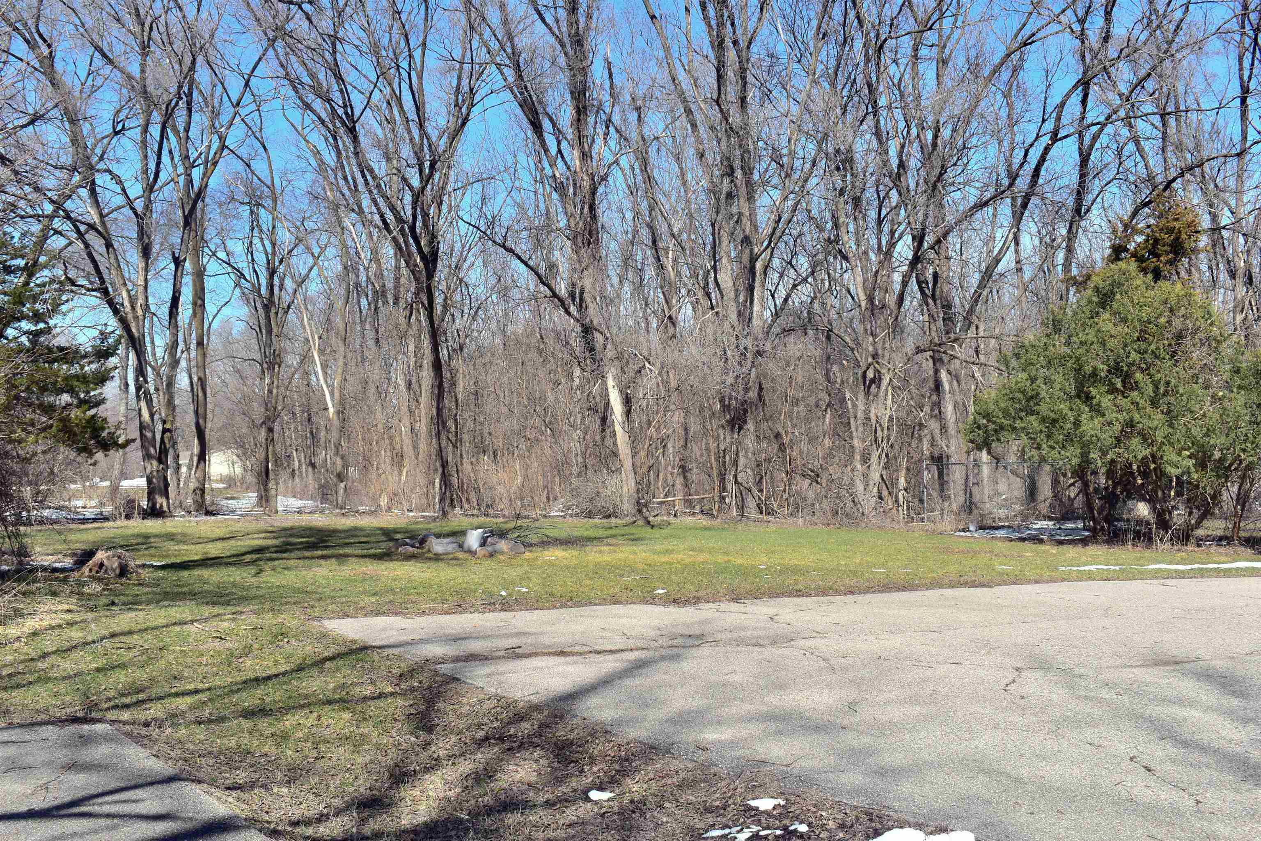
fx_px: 1261
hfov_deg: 53.1
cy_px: 420
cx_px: 630
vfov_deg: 36.9
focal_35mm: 36
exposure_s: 1/500
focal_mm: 24
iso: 360
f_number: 11
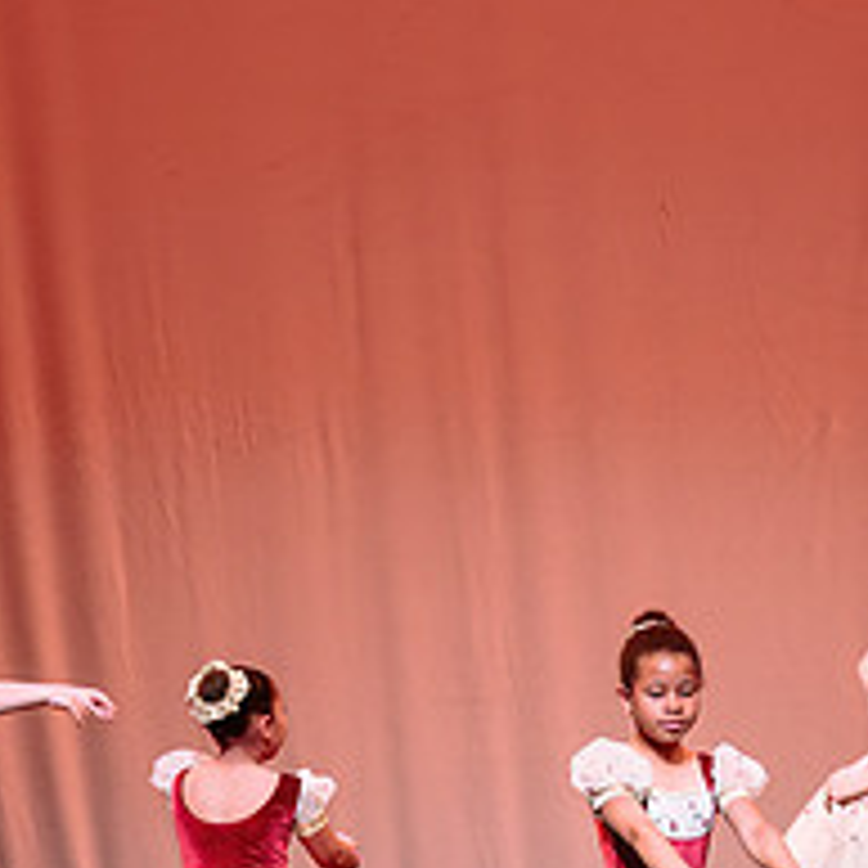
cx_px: 608
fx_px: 7575
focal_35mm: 267
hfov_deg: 6.6
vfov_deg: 6.6
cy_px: 686
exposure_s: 1/400
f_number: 2.8
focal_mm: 102
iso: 1250
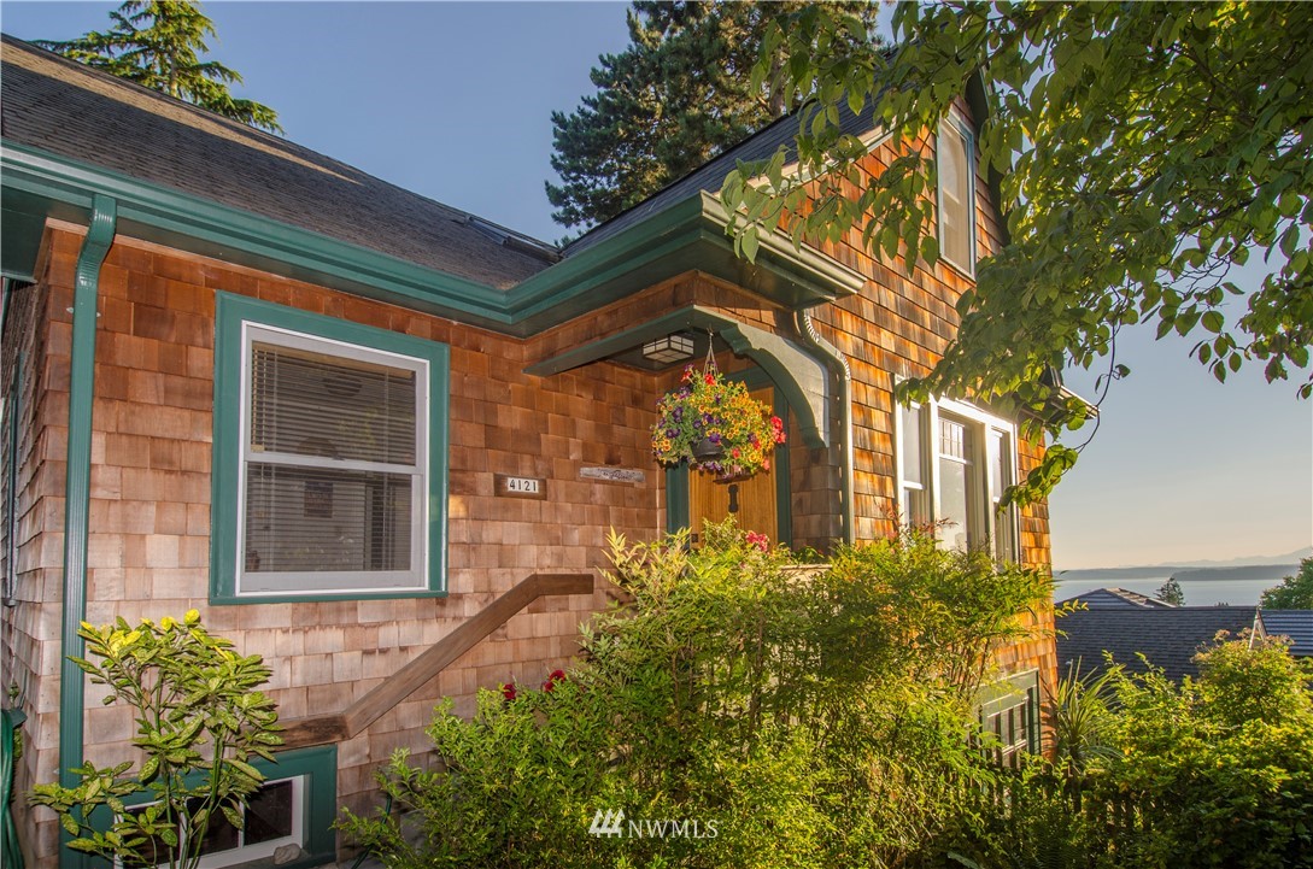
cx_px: 656
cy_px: 434
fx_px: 655
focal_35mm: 18
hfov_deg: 90.1
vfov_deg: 67.1
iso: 100
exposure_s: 1/160
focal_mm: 12
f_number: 9
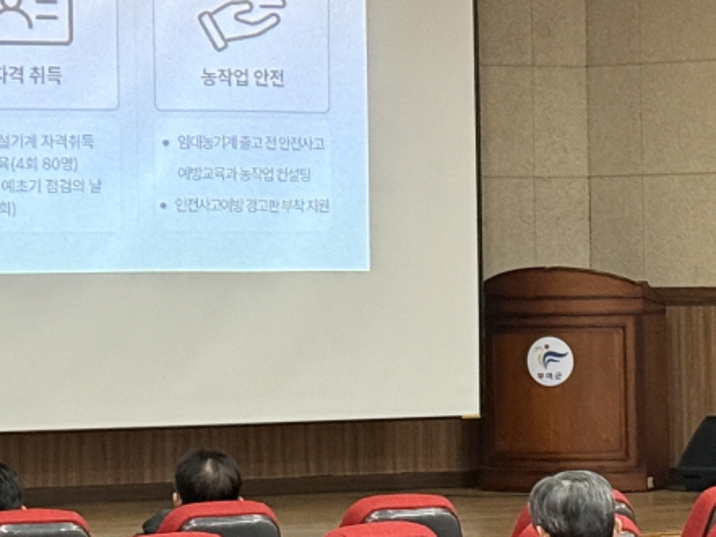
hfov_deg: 11.4
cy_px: 70
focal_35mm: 174
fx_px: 3600
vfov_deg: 8.5
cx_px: 401
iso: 500
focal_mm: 6.76
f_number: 1.78
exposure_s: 1/40
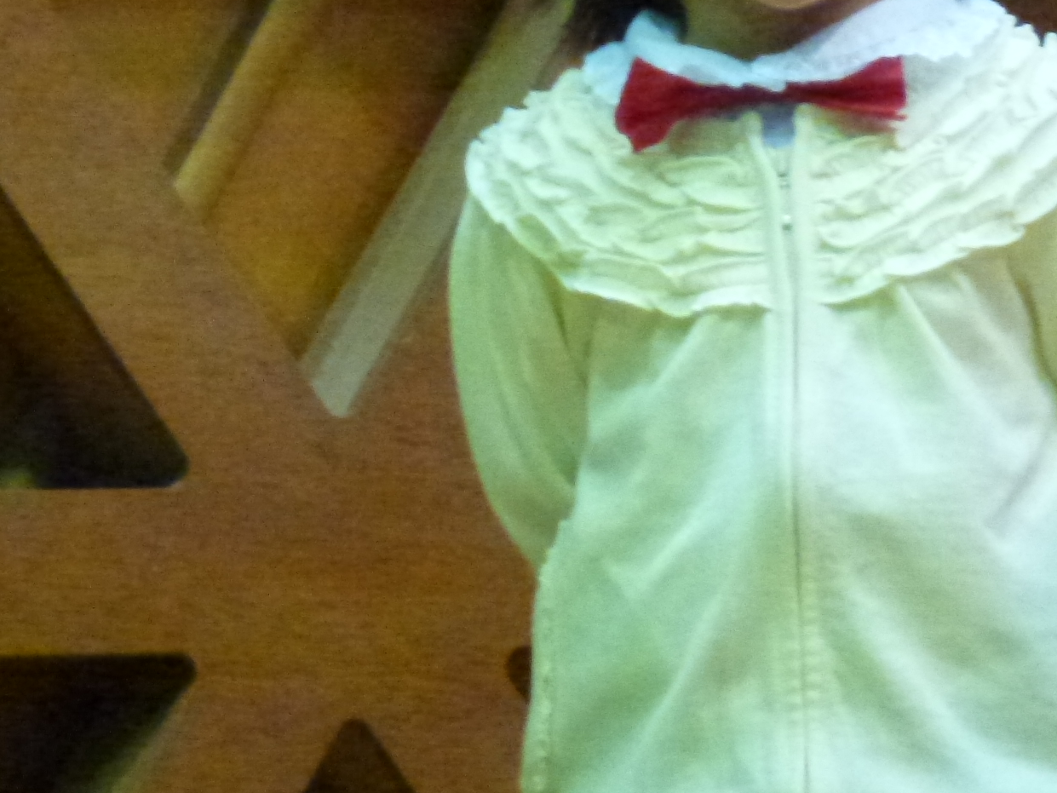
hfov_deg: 2.5
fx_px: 24186
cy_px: 137
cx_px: 712
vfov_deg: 1.9
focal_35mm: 792
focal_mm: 68.8
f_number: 5.9
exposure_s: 1/30
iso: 1600
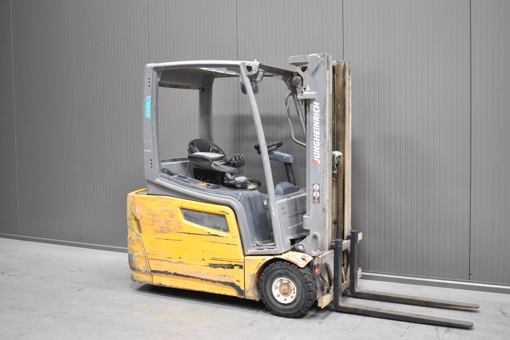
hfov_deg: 49.6
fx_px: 552
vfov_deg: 34.2
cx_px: 255
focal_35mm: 39
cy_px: 170
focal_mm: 26
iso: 1250
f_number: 4.5
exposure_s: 1/40
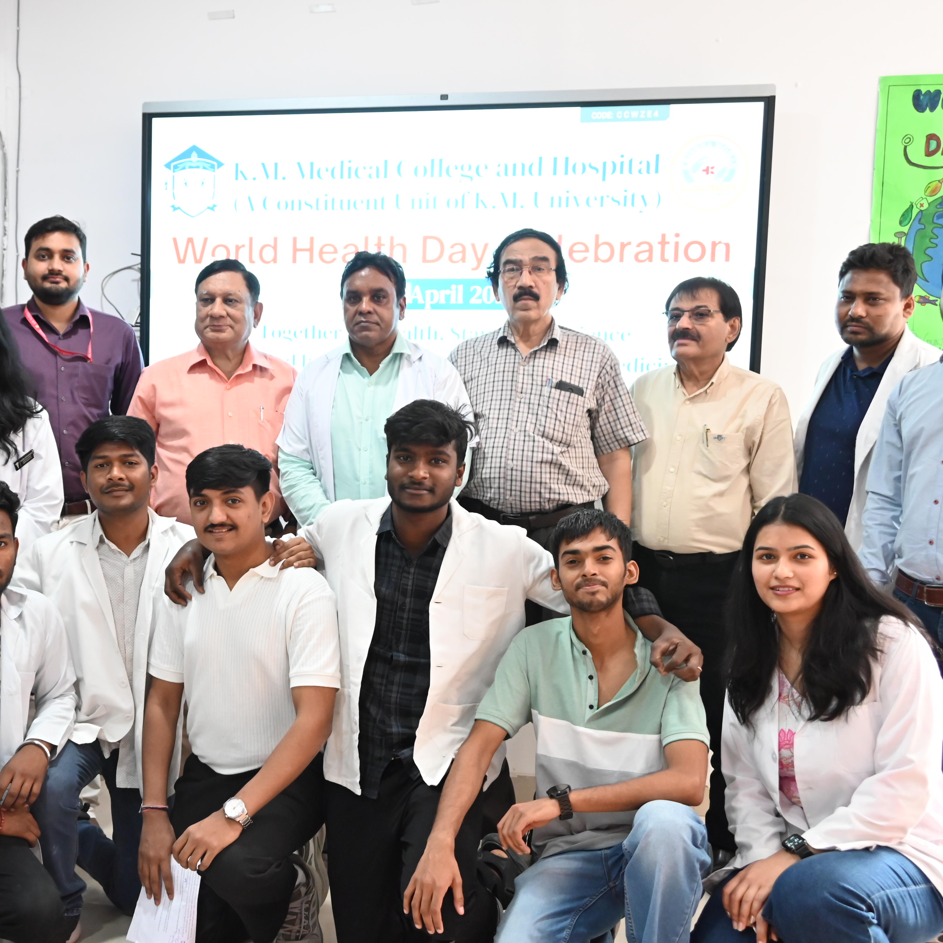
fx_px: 1356
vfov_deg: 38.3
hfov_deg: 37.6
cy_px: 544
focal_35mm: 44
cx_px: 266
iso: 3200
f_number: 4.5
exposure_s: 1/60
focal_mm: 29
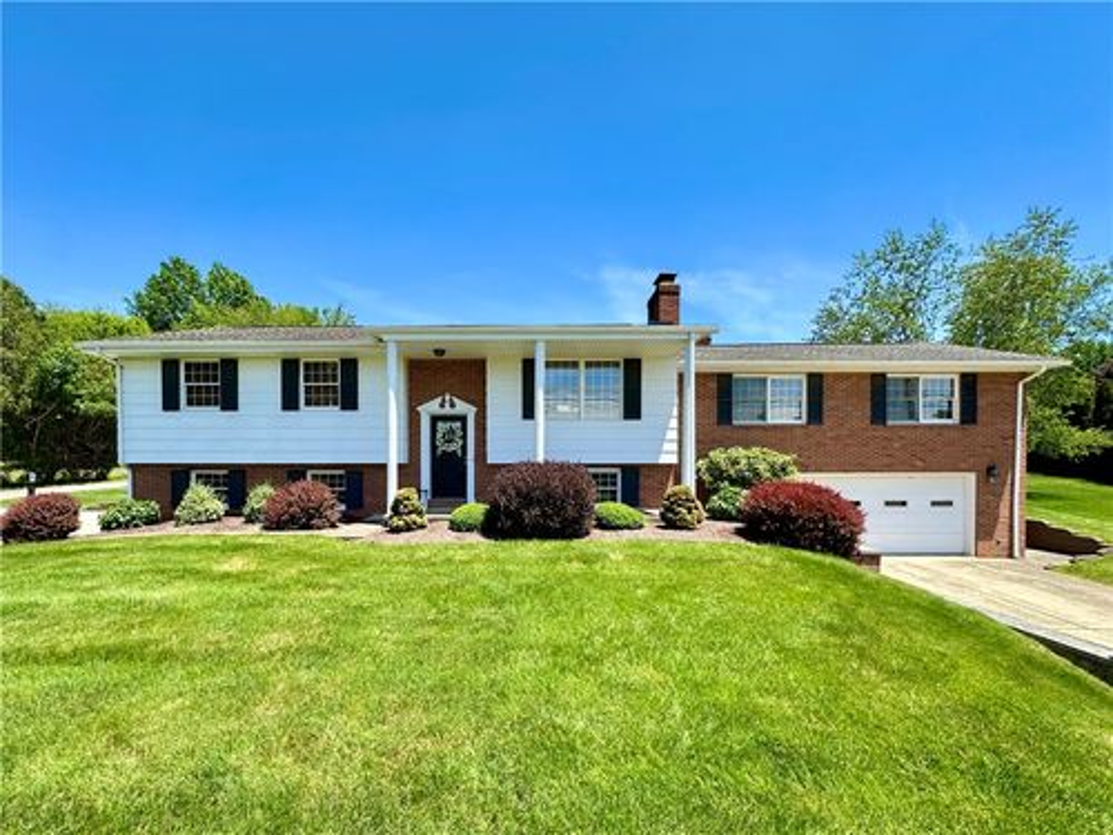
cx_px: 556
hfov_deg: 102.1
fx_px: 450
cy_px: 418
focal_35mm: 14
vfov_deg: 85.7
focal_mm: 2.22
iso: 40
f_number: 2.2
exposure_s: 1/703
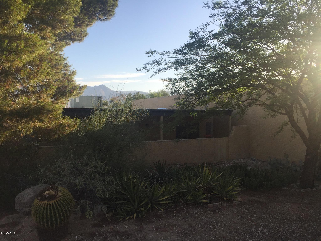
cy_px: 120
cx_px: 160
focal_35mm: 29
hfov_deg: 61.7
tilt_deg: +0.8
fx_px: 269
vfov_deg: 48.2
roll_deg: -0.5
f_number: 2.2
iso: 32
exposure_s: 1/879
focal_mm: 4.15
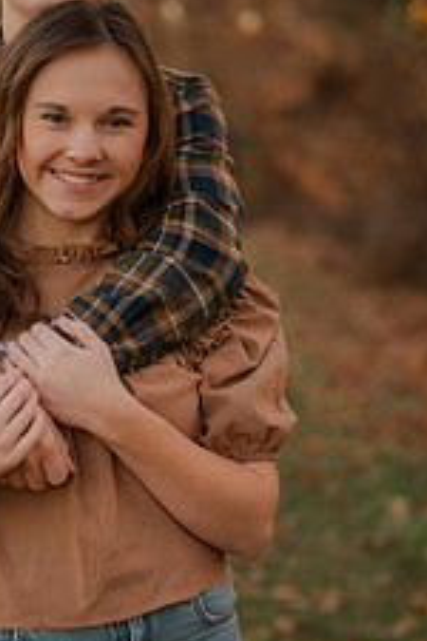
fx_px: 1779
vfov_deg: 20.4
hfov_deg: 13.6
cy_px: 345
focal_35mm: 100
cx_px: 90
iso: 100
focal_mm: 50
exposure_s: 1/125
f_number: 1.8
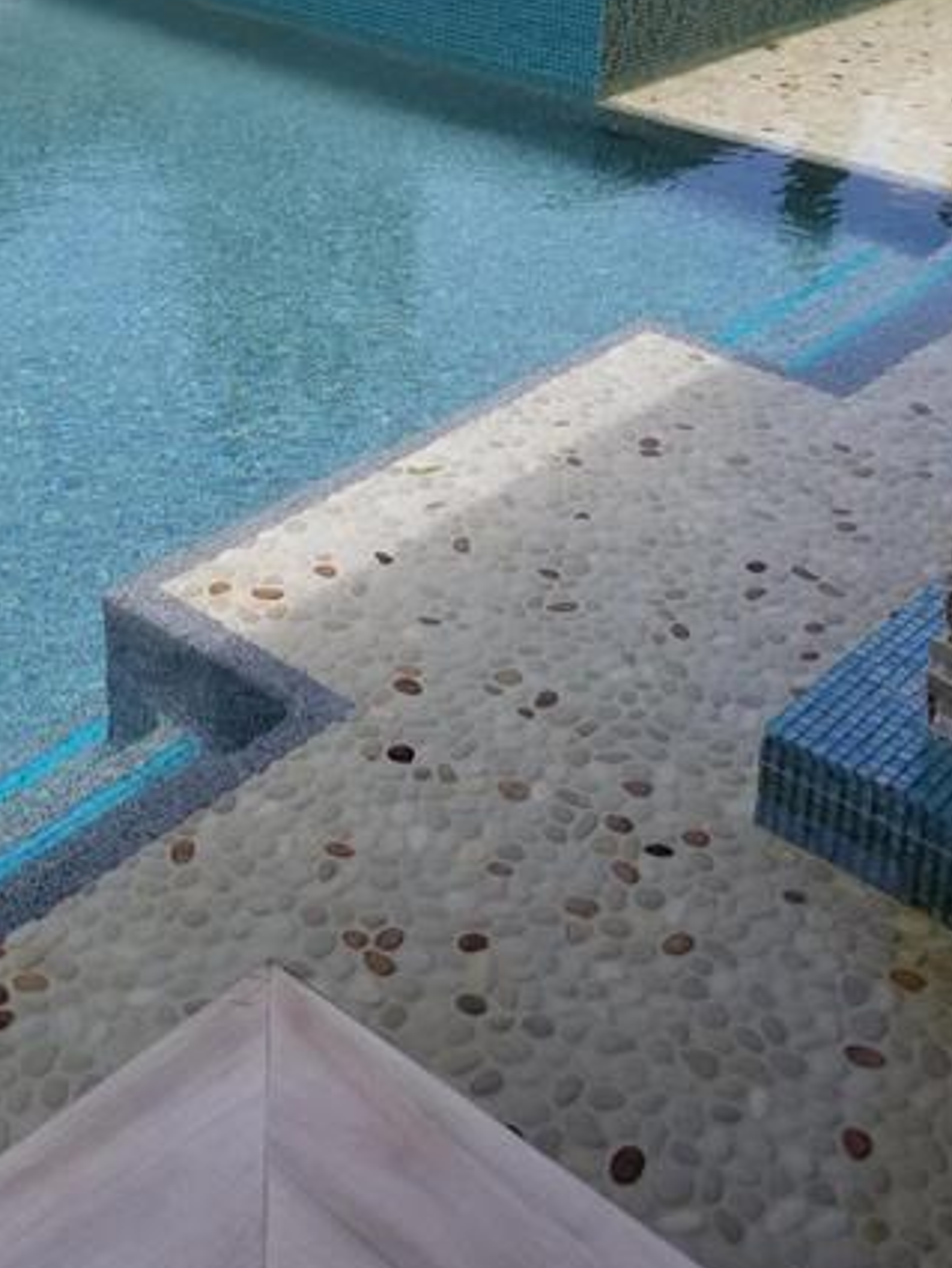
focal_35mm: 47
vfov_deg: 38.8
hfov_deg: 30.8
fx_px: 1723
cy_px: 239
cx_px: 403
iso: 50
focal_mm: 4.3
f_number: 1.7
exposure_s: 1/2104
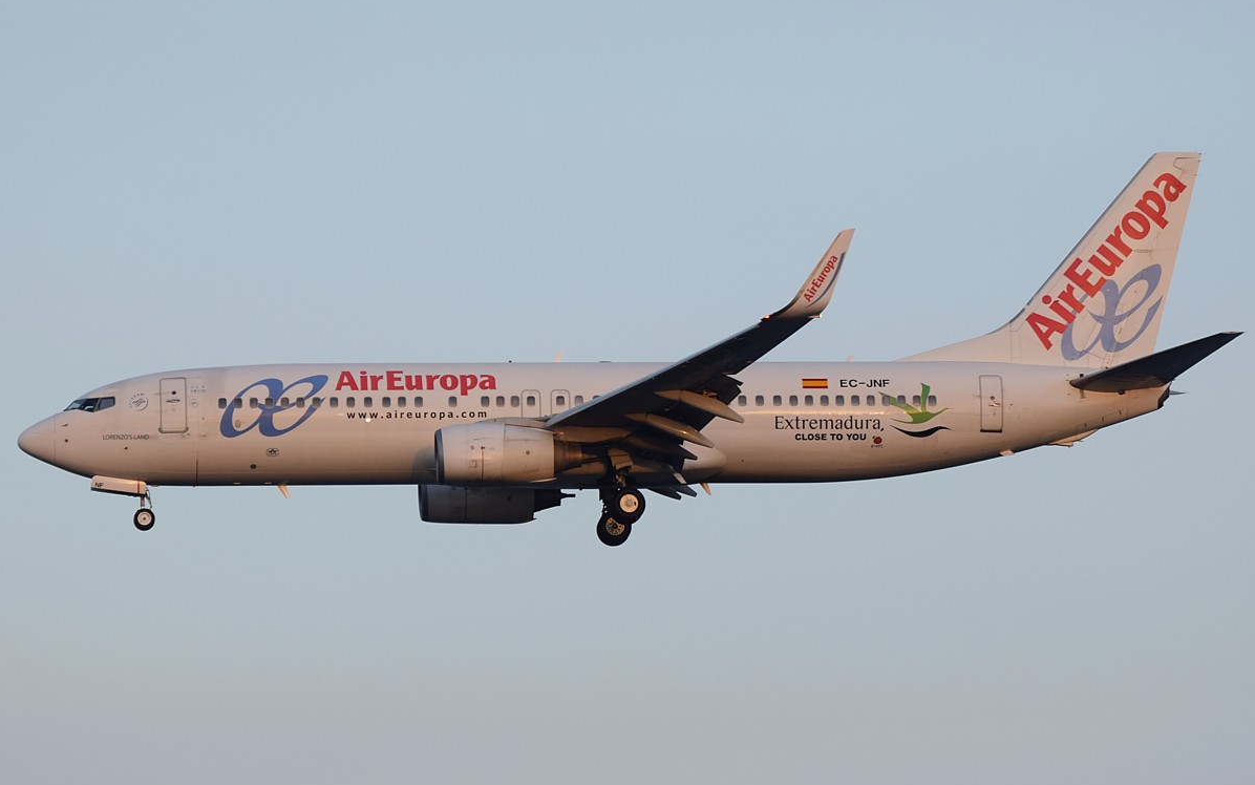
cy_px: 414
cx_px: 627
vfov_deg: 5.5
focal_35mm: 238
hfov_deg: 8.8
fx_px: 8125
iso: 320
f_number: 5.6
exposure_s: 1/500
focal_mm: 155
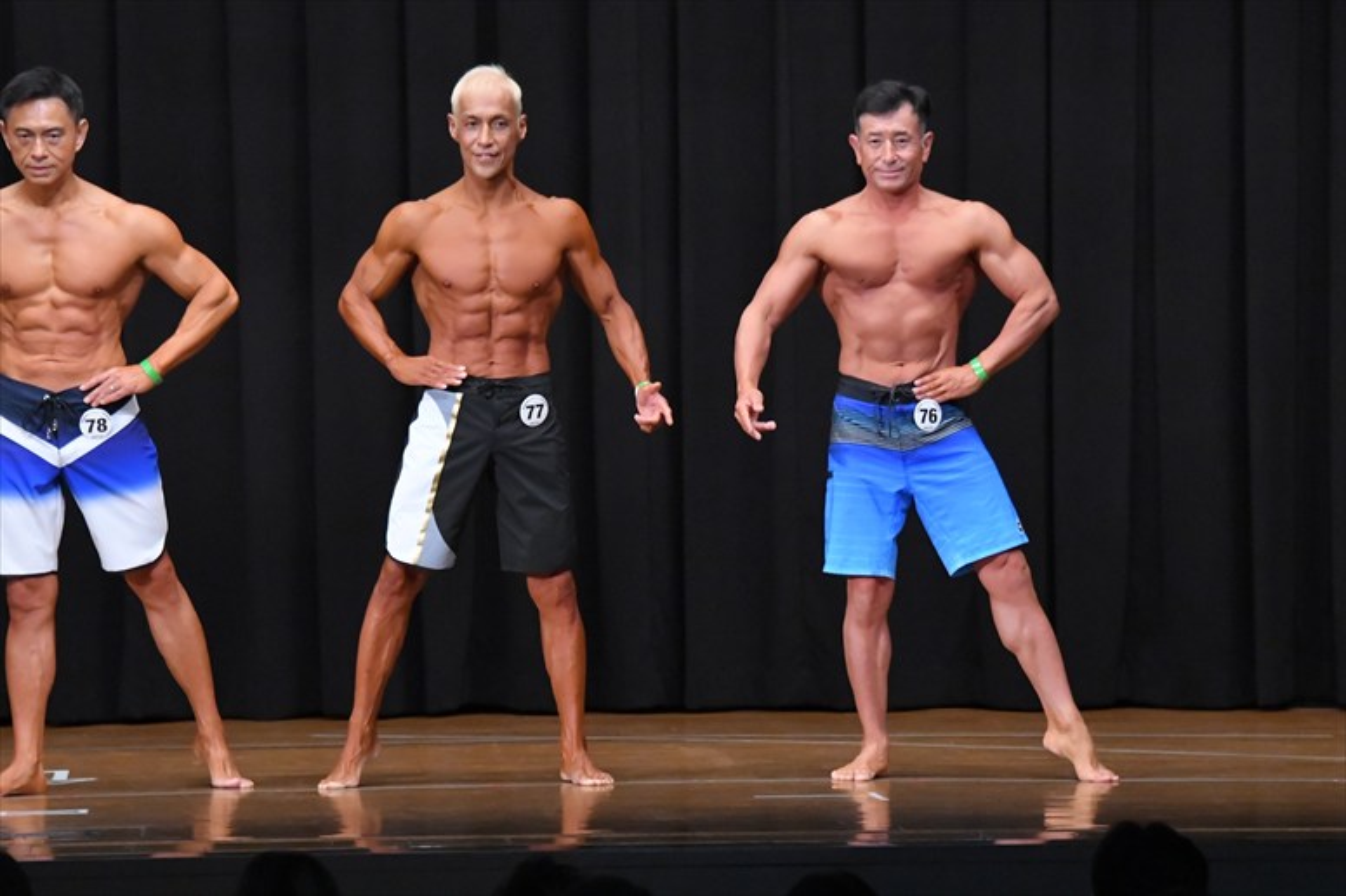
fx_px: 8110
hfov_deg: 9.5
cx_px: 673
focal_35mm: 217
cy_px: 448
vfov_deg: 6.3
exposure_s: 1/400
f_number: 5.6
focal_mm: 145
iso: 8000
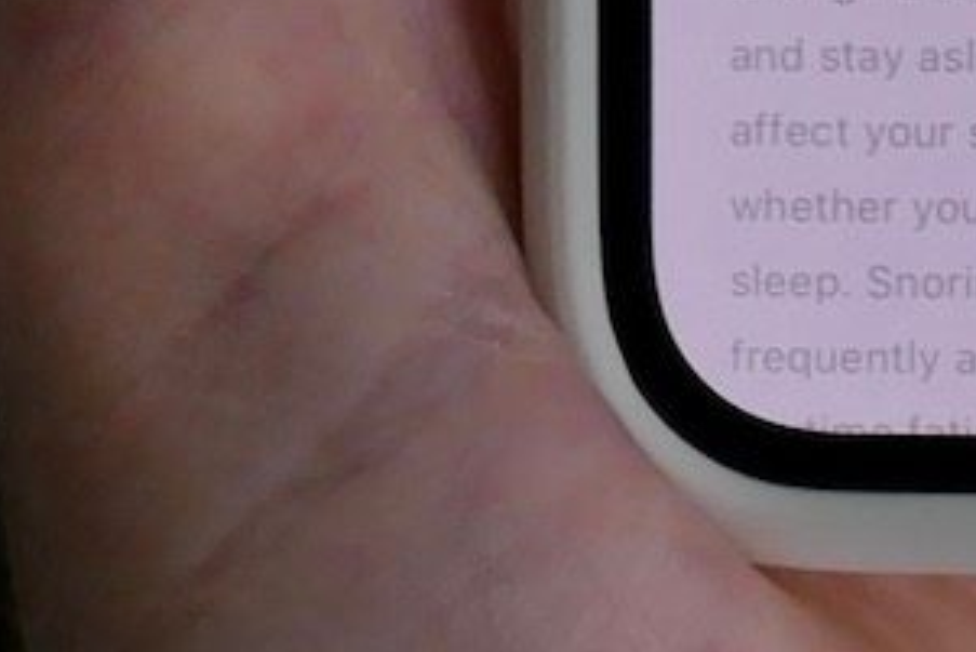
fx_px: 7920
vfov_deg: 4.6
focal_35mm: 292
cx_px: 1355
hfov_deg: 7.0
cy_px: -1075
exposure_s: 1/80
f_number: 6.3
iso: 320
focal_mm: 16
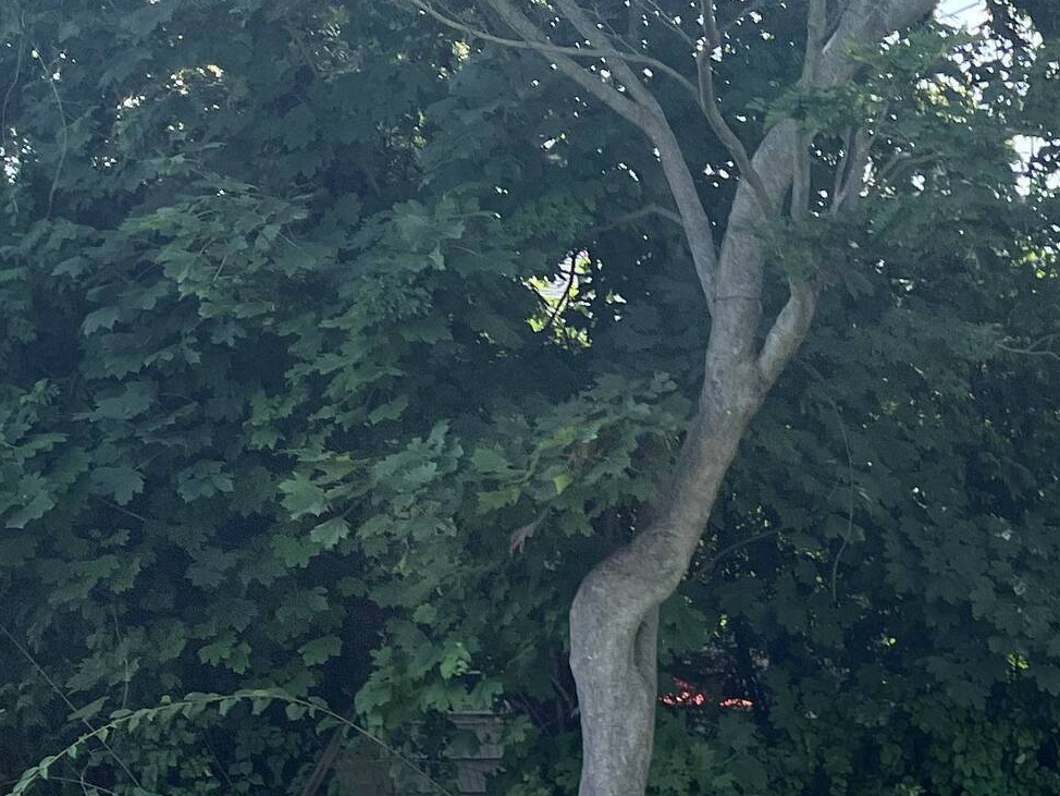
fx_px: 2512
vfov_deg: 16.2
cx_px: 1620
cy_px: 1250
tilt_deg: -13.0
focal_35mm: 82
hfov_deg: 20.3
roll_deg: +0.2
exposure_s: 1/1171
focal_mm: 5.7
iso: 50
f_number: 1.5
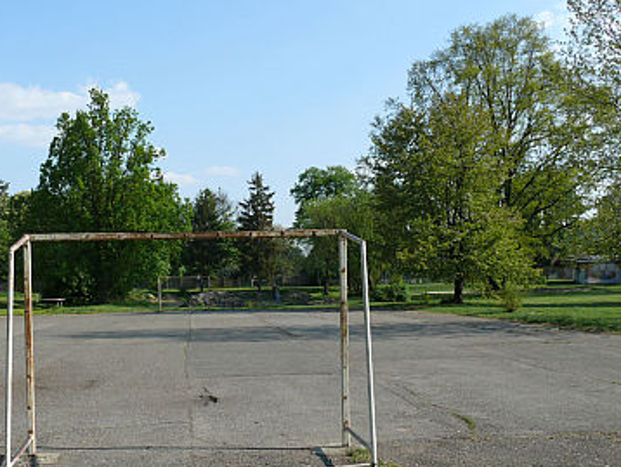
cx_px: 253
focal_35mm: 44
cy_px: 278
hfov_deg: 42.7
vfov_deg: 32.8
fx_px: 790
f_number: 5.6
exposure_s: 1/400
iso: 100
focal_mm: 7.4
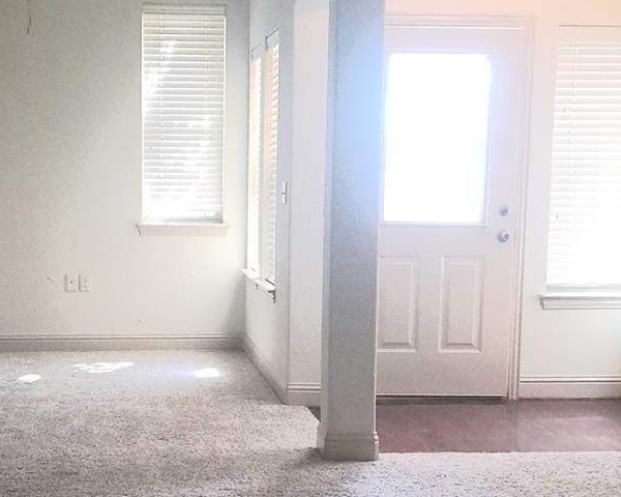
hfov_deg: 31.2
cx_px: 203
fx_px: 1103
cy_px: 287
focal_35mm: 60
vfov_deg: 25.4
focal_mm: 5.23
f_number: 1.8
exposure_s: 1/60.2
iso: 1000
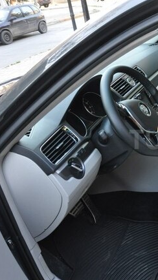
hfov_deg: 24.7
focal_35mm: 43
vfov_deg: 47.3
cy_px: 140
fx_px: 320
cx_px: 196
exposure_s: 1/50
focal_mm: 18
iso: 800
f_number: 6.3
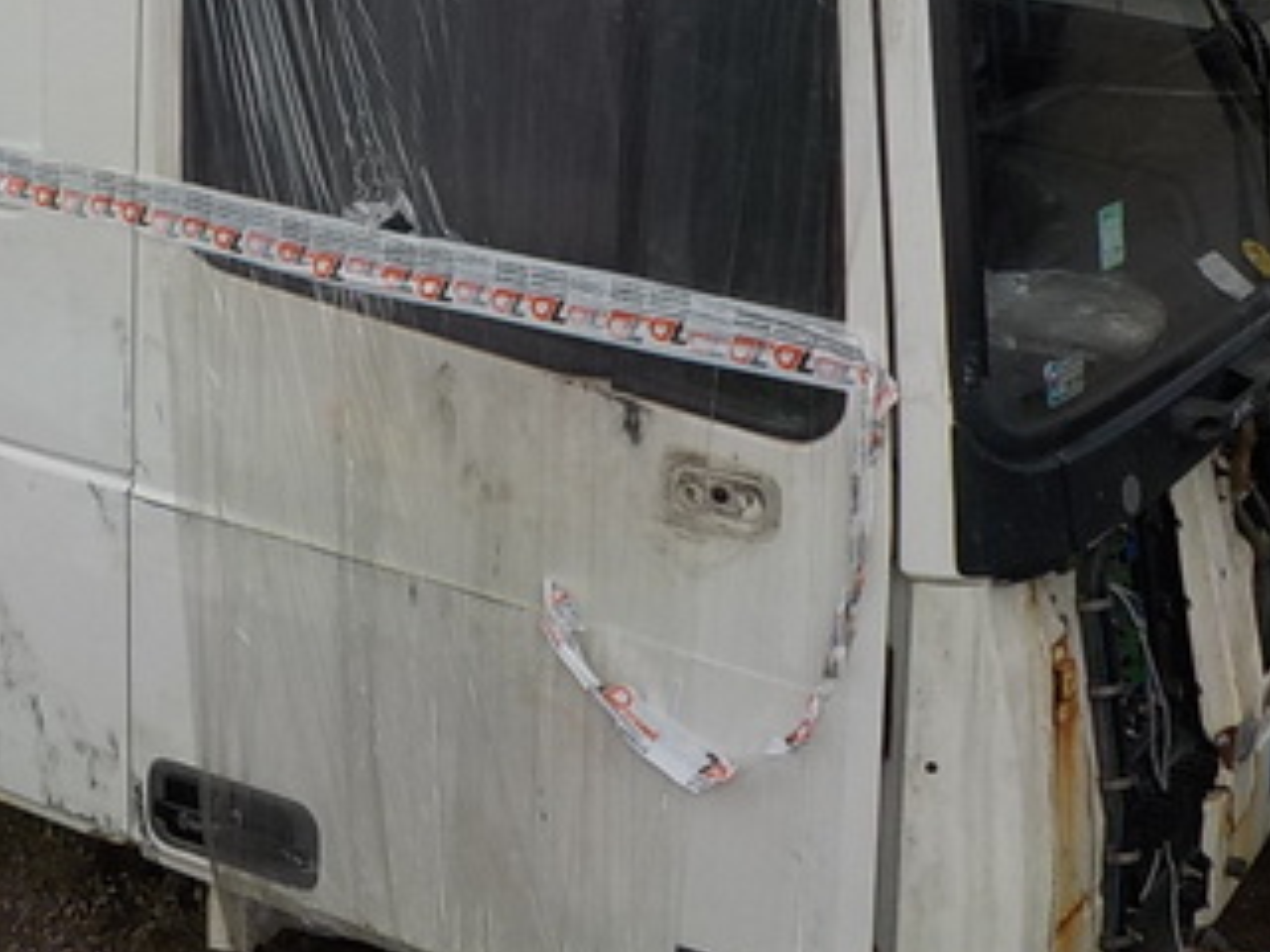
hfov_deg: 32.2
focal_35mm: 60
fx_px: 2201
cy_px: 16
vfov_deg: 23.5
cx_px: 564
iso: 125
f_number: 3.3
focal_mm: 4.1
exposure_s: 1/1250
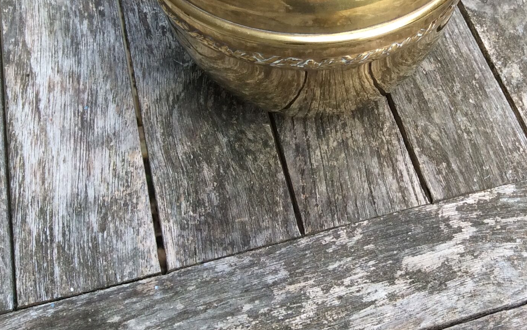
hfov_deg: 31.9
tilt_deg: -48.3
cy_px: 33
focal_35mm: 63
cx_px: 396
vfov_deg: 20.2
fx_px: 905
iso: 32
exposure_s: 1/203
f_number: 2.4
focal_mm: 3.3
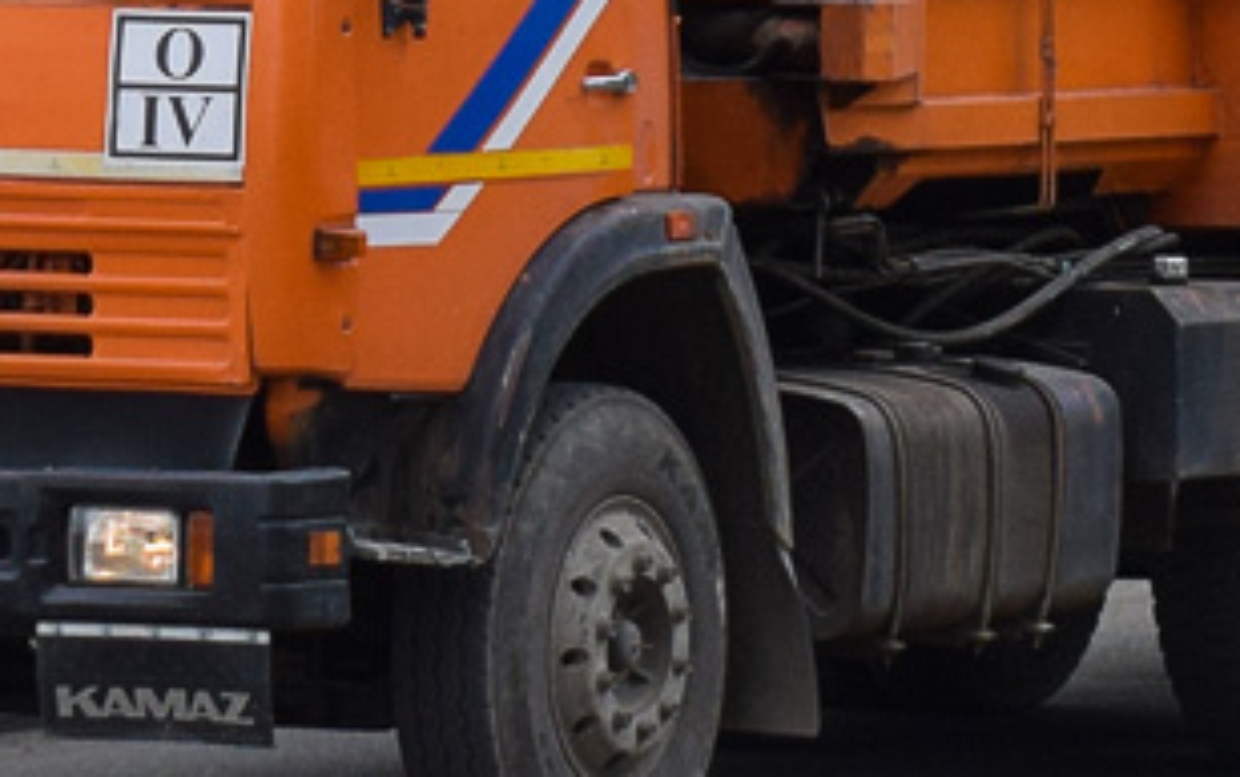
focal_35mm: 250
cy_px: -350
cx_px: 463
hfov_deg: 8.4
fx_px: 8455
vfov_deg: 5.2
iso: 400
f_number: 6.3
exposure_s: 1/800
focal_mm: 42
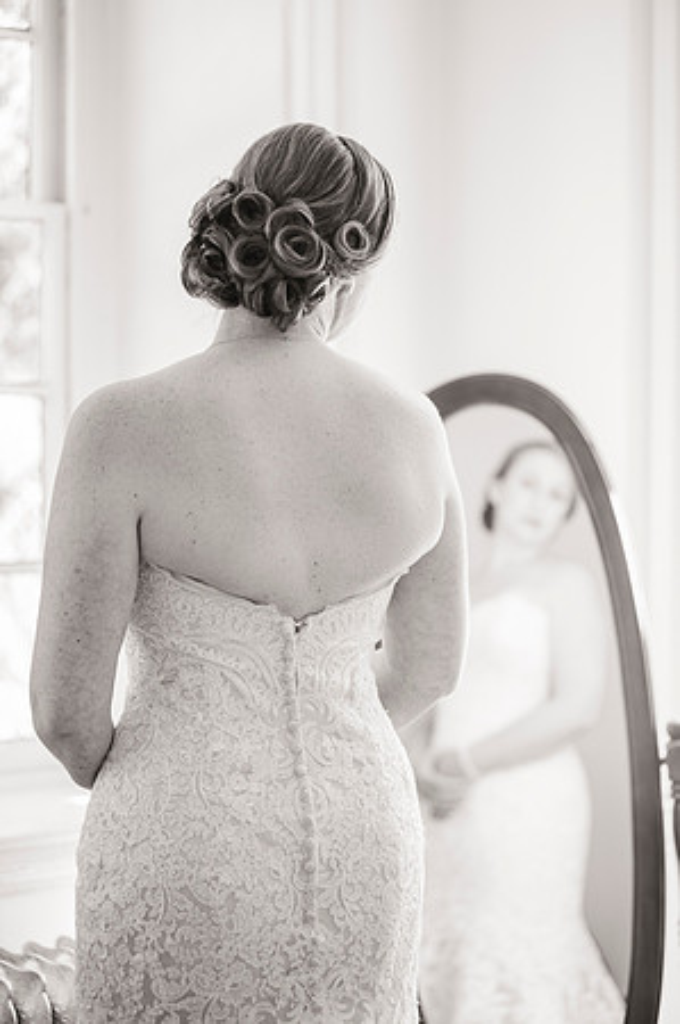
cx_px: 340
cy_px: 512
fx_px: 2272
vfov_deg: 25.4
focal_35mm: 80
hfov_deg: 17.0
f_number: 2.8
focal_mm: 80
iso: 500
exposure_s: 1/160
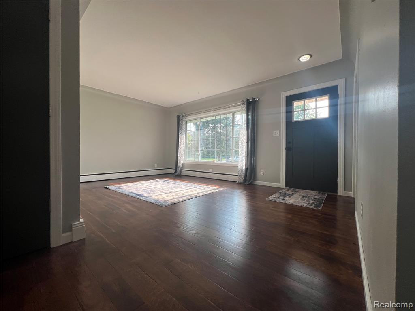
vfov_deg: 89.9
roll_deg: -0.8
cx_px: 208
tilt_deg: +2.3
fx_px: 156
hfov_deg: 106.2
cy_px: 156
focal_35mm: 13
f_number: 1.8
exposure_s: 1/125
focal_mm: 1.57
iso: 32
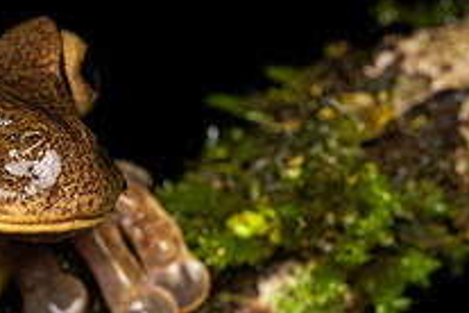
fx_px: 4624
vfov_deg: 3.9
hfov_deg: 5.8
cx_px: 14
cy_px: 443
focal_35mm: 355
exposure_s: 1/200
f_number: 16
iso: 400
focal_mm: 105
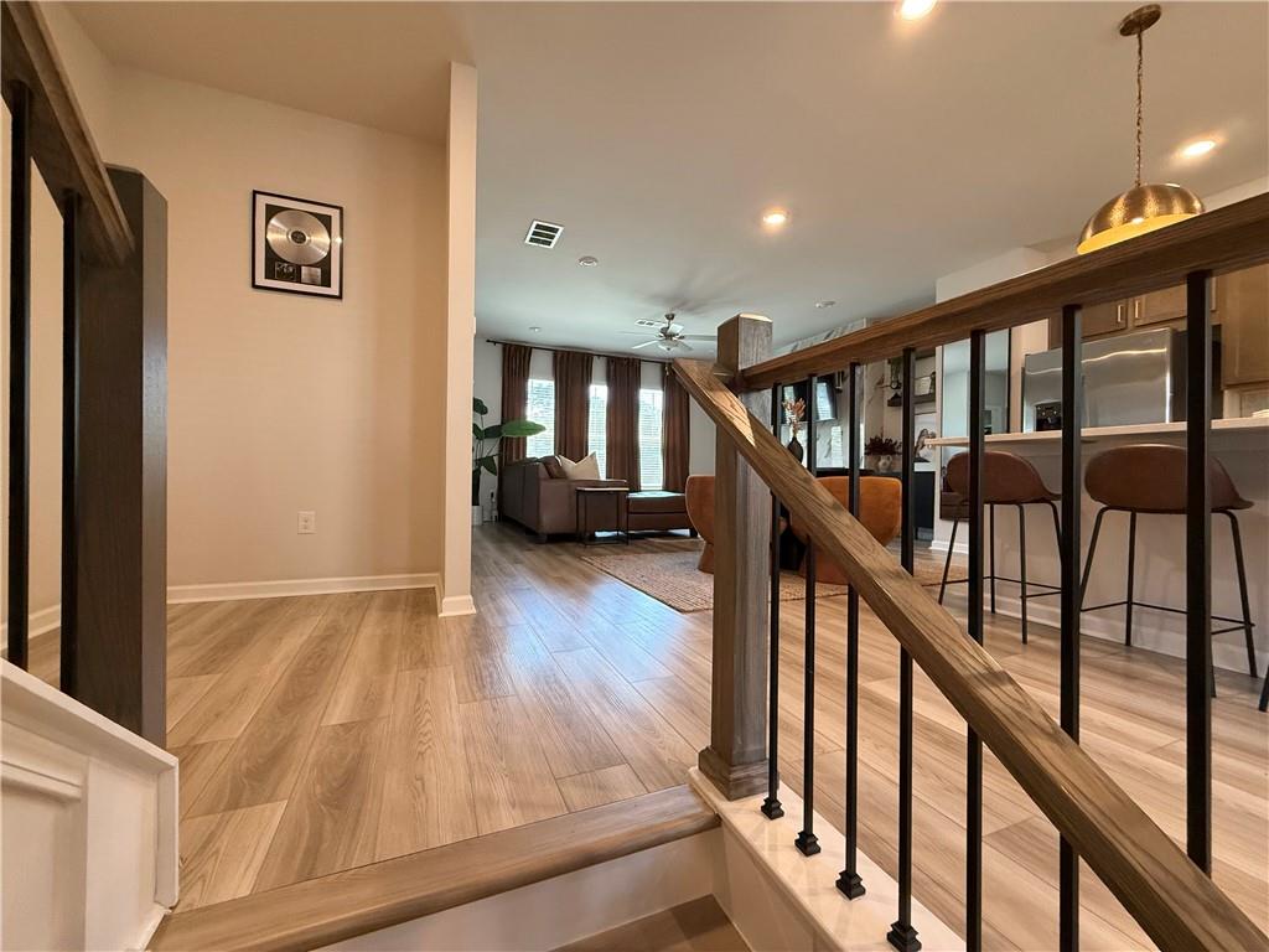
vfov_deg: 85.7
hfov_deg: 102.1
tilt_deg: -0.7
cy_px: 476
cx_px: 634
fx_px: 513
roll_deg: -1.3
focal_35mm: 14
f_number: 2.2
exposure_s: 1/120
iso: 400
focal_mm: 2.22
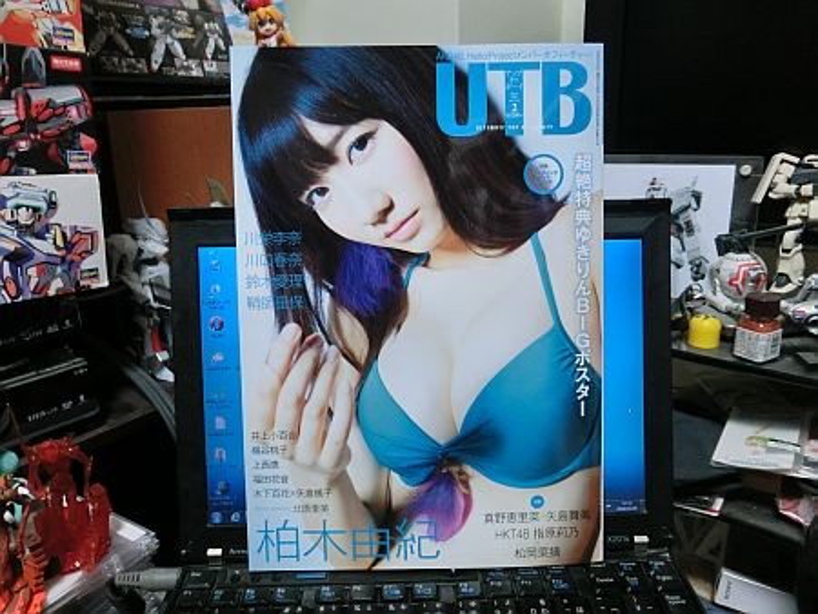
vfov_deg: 49.8
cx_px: 409
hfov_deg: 63.4
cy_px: 307
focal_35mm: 28
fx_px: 662
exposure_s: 1/60
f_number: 3
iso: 640
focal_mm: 5
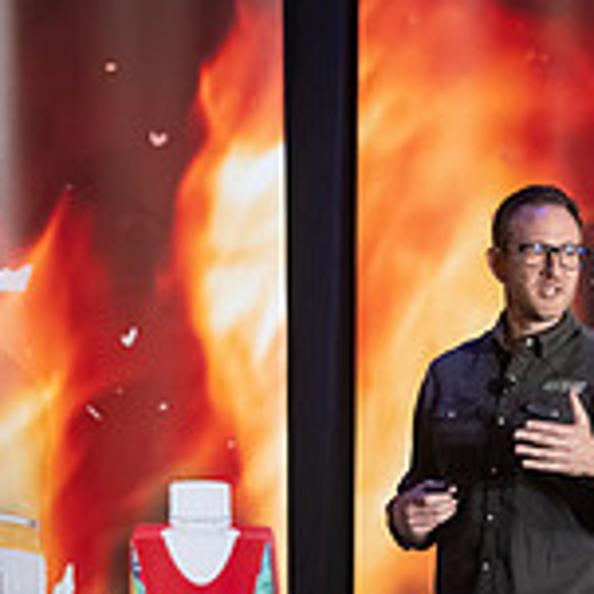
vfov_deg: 2.7
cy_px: 596
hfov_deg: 2.7
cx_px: 389
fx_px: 12697
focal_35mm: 654
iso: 2500
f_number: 2.8
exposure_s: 1/200
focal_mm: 200
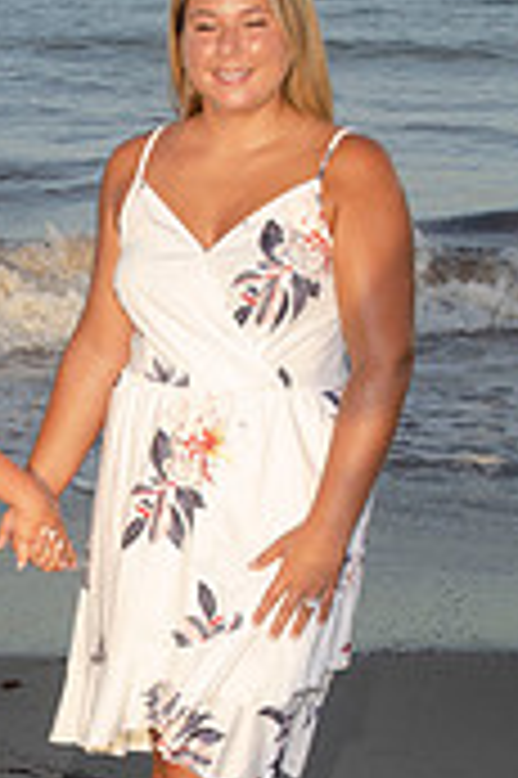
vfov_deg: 18.0
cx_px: -113
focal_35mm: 113
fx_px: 2444
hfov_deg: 11.8
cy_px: 612
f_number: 7.1
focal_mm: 29
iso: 100
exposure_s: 1/250
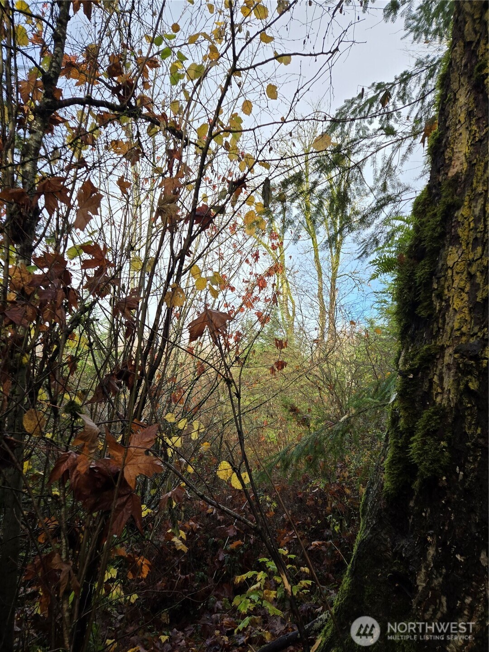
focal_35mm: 23
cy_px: 326
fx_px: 433
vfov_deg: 73.9
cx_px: 244
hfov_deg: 58.9
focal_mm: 5.4
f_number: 1.8
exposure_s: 1/569
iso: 25
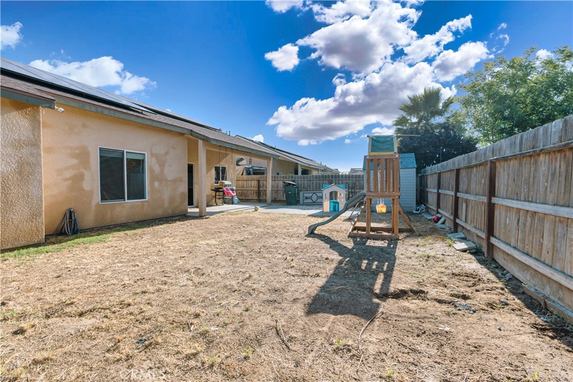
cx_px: 286
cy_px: 191
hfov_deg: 95.0
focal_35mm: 16
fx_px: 263
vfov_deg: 72.0
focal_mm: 11
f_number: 8
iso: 125
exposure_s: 1/320
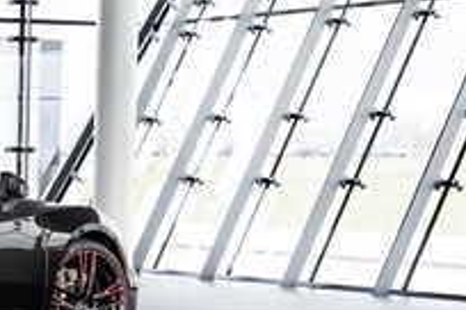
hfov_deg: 13.8
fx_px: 1851
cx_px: -142
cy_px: 256
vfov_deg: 9.6
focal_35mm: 143
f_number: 6.3
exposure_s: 1/80
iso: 200
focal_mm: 43
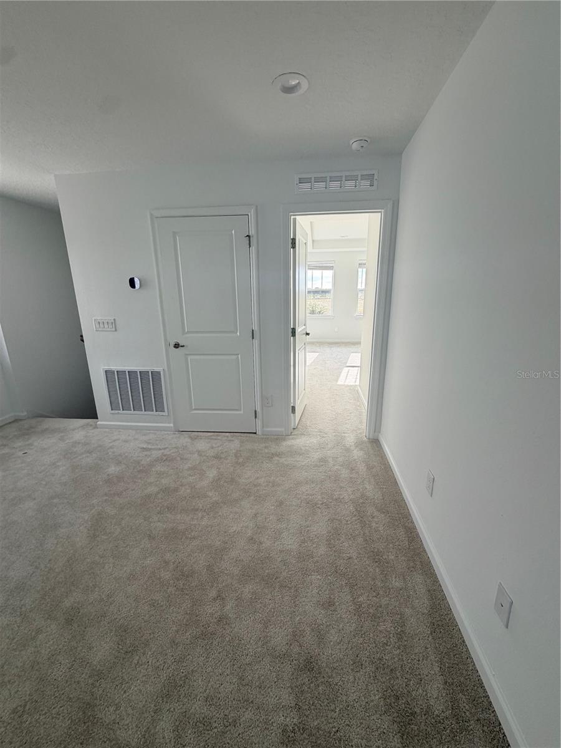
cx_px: 280
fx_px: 303
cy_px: 374
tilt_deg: -13.7
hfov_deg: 85.7
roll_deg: +0.5
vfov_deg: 102.1
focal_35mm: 14
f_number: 2.2
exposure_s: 1/121
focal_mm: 2.22
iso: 64
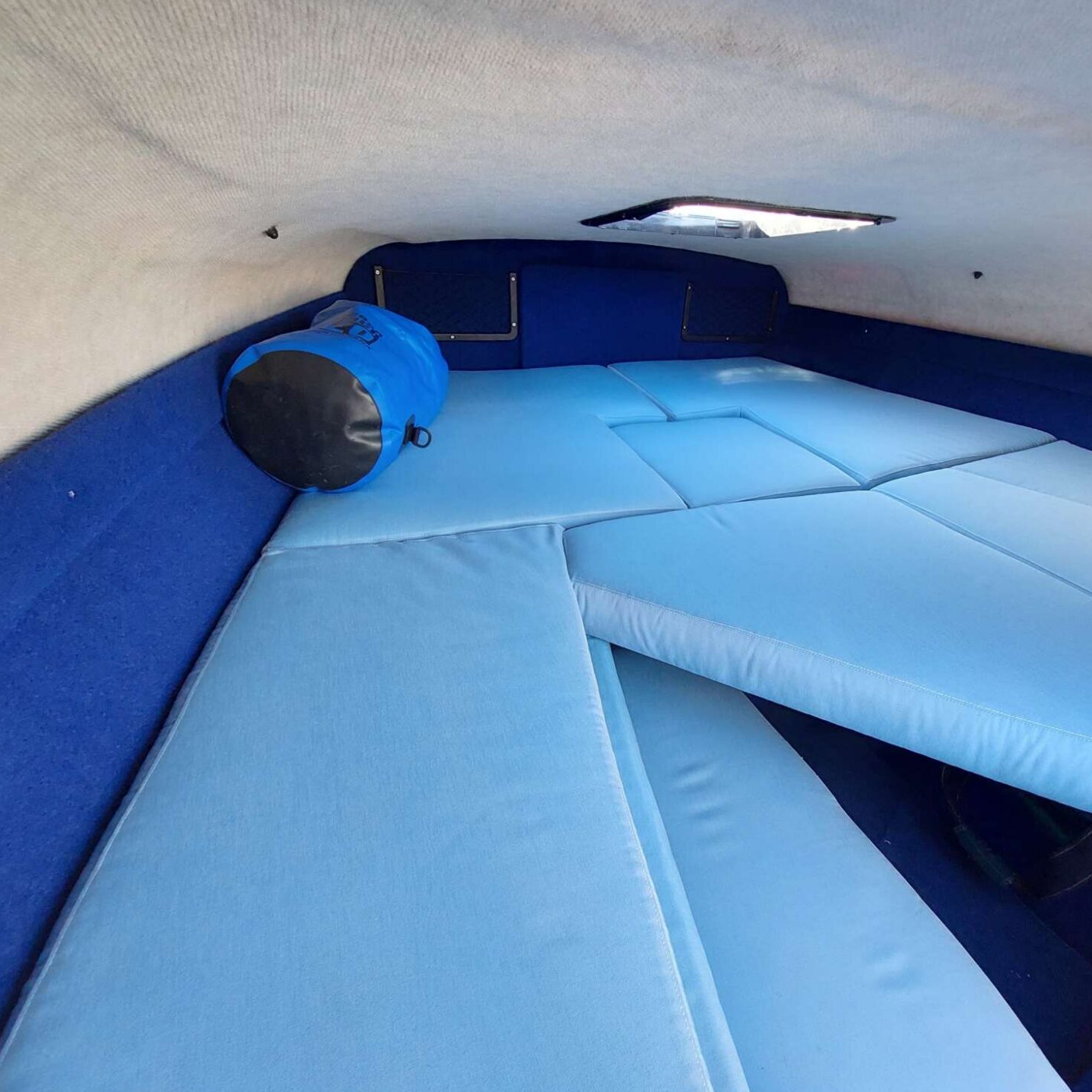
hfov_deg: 86.4
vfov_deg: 87.4
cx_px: 653
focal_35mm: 16
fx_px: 571
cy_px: 530
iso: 64
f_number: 2.2
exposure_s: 1/50
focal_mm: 1.74
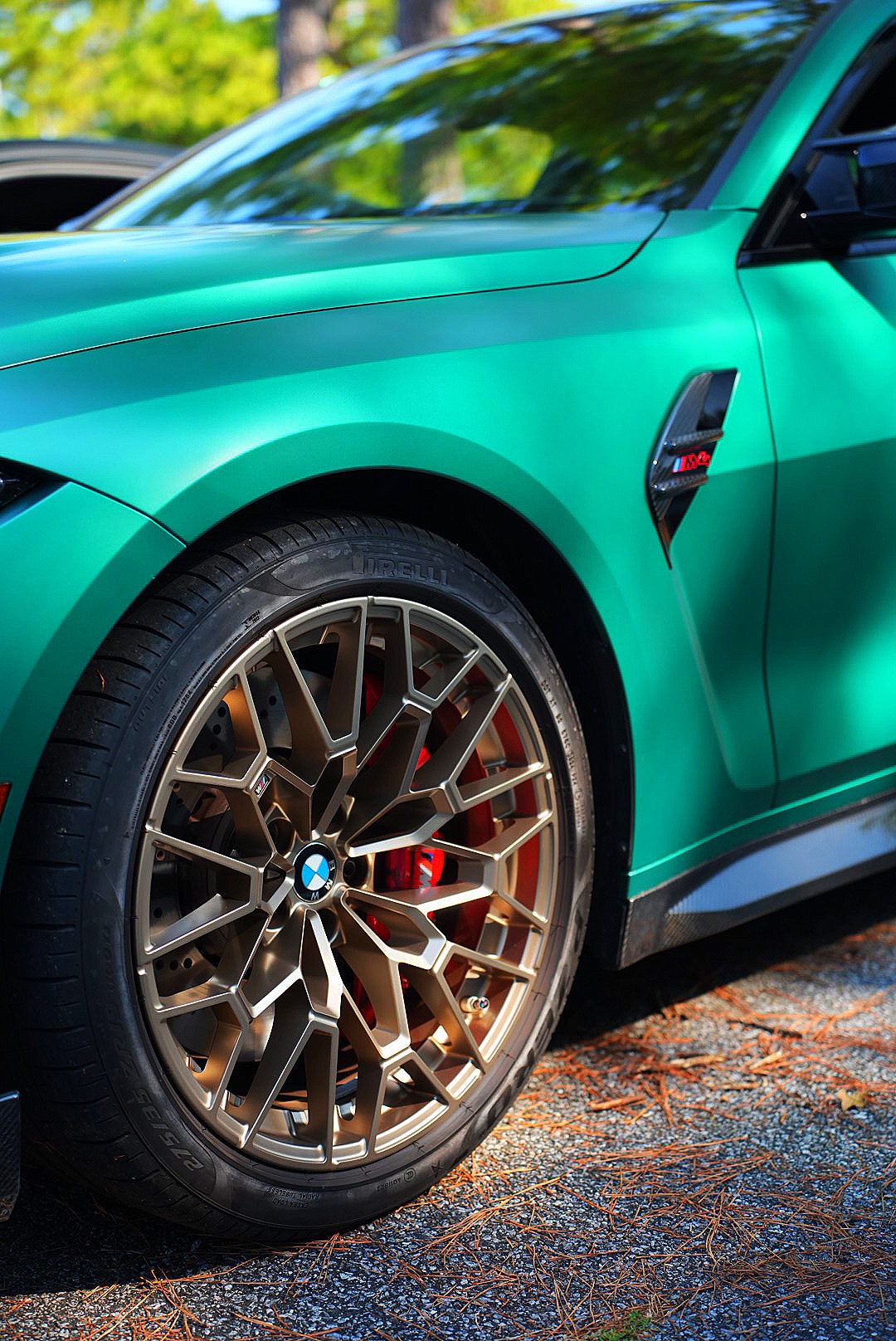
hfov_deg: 27.6
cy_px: 670
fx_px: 1826
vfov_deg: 40.3
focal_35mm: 49
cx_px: 448
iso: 1000
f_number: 2.8
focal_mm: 49
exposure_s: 1/500
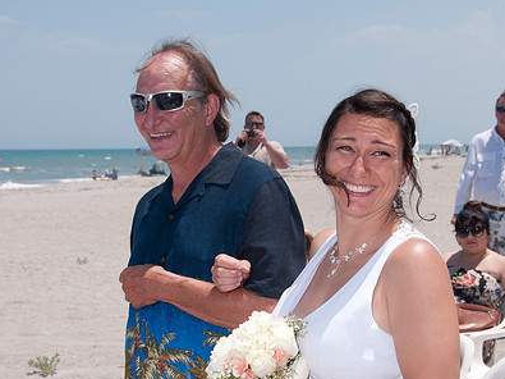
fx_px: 1356
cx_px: 266
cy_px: 223
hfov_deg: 21.1
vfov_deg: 15.9
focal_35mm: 93
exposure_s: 1/250
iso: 100
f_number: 11
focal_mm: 44
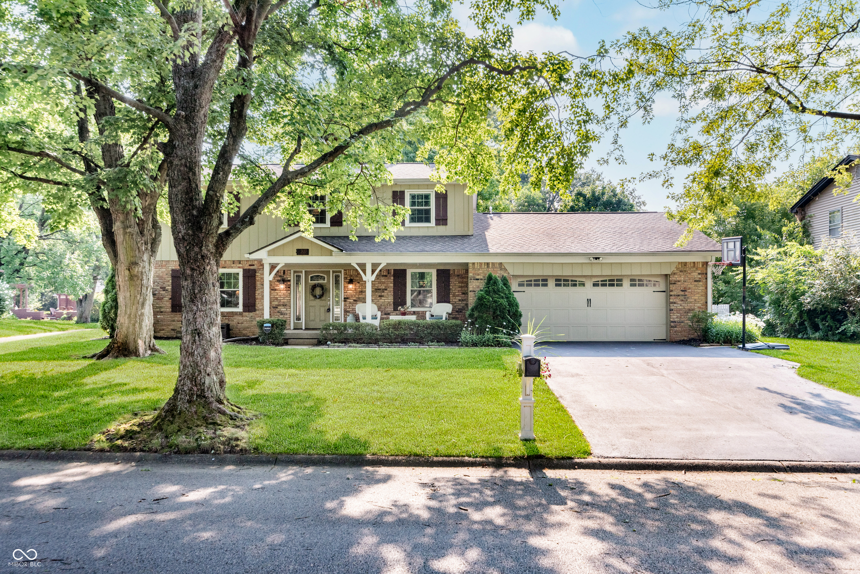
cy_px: 287
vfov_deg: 43.6
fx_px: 717
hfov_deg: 61.9
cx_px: 430
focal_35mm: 30
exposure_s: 1/1250
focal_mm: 30
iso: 320
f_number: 5.6
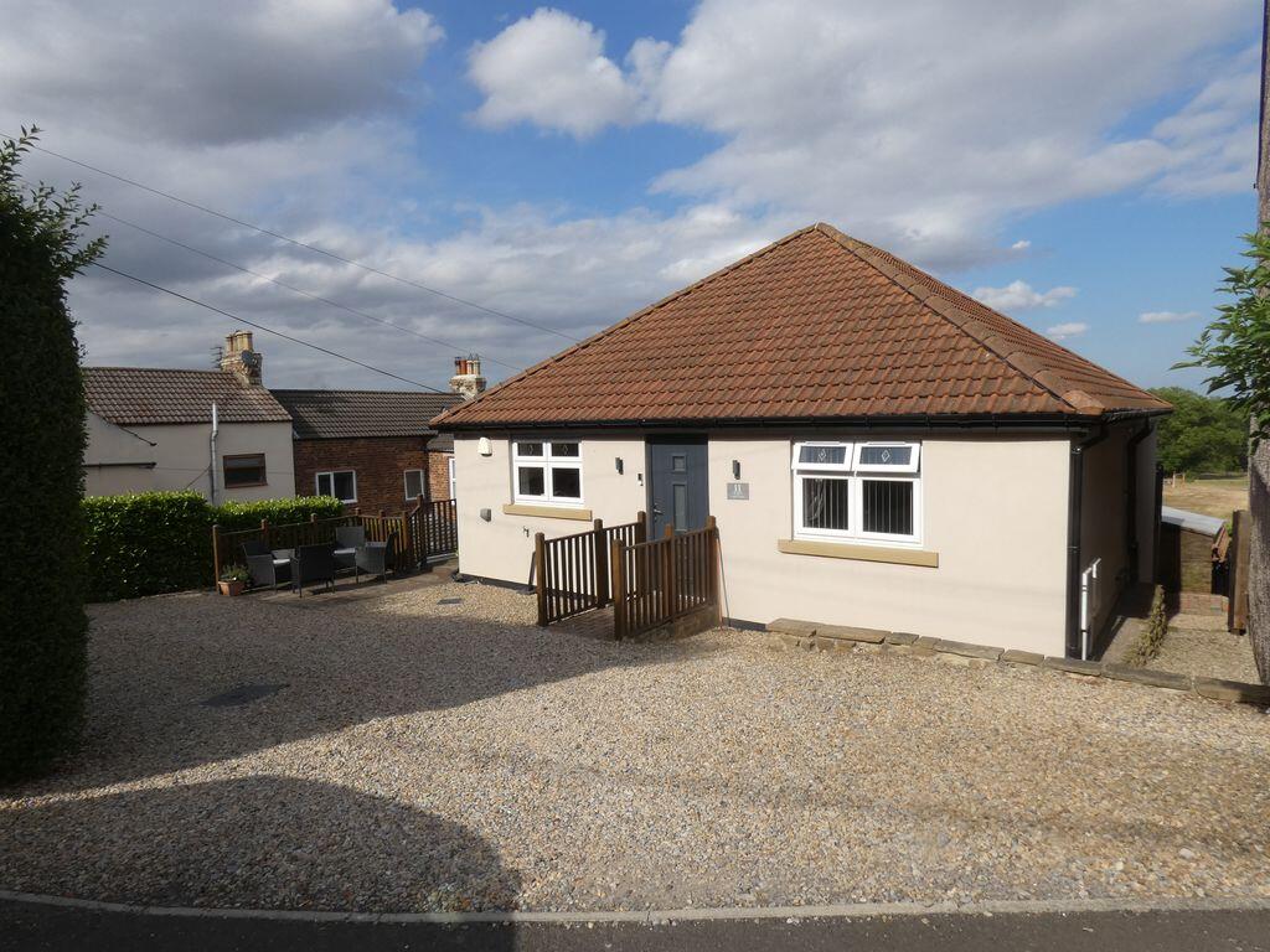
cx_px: 635
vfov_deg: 66.0
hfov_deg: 81.7
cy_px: 476
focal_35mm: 20
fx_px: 734
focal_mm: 3.6
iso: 80
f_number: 4.5
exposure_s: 1/800
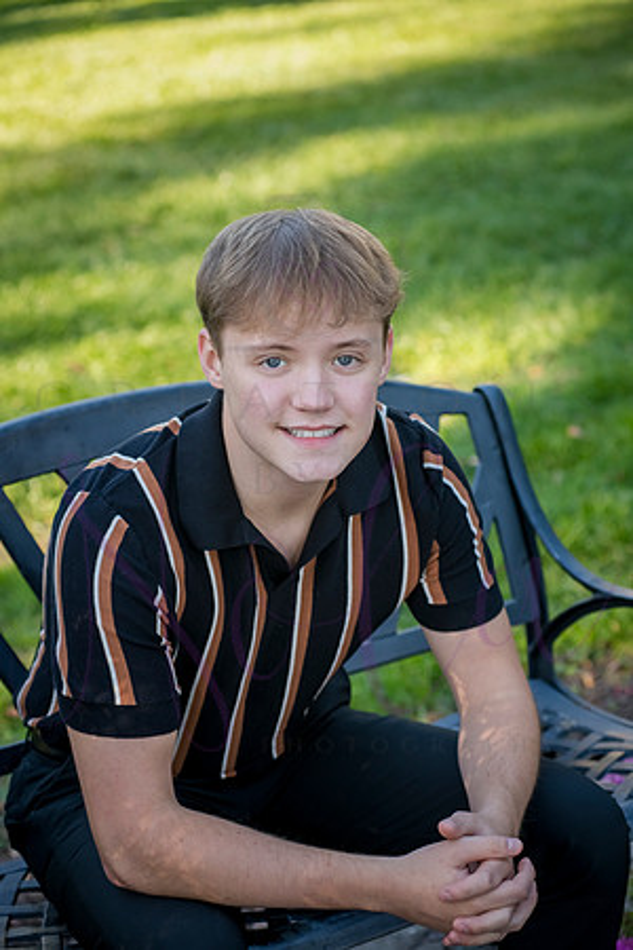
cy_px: 475
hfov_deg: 17.1
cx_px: 316
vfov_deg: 25.4
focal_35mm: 80
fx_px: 2110
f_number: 5
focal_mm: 80
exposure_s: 1/320
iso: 800
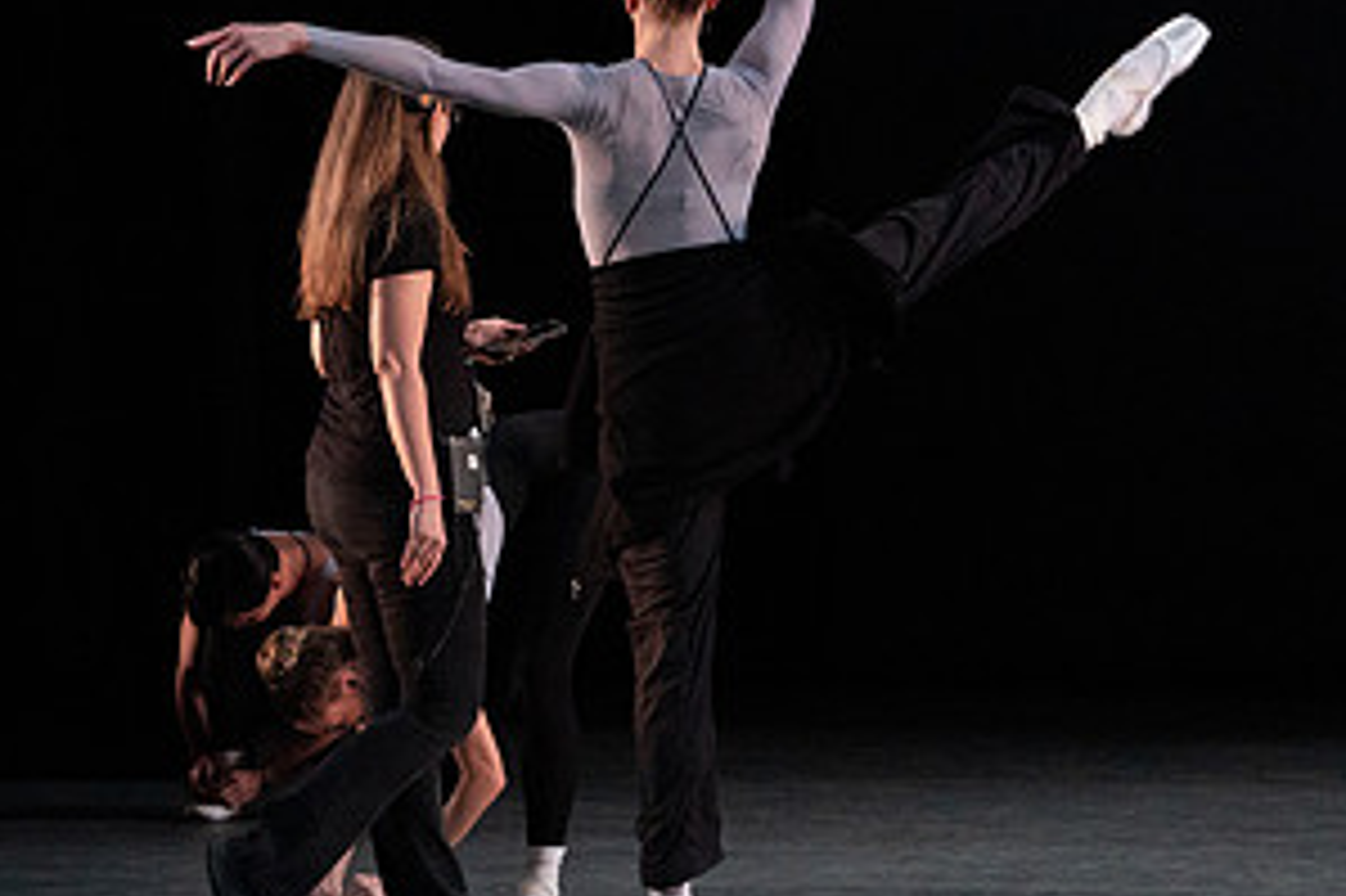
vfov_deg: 3.5
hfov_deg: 5.3
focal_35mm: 388
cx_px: 783
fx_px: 14498
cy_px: 308
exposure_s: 1/500
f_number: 8
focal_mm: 200
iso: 12800
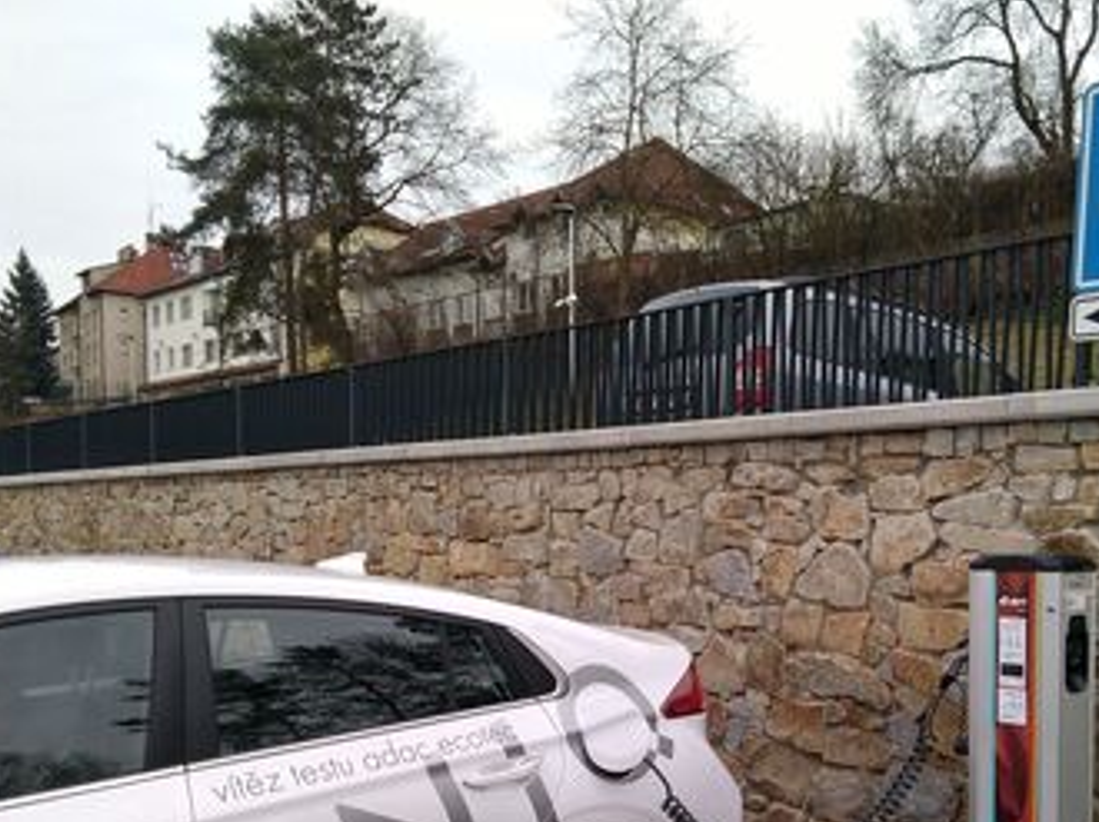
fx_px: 1301
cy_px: 639
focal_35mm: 41
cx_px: 663
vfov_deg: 34.2
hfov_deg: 45.5
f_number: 2.2
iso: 100
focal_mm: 3.46
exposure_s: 1/160
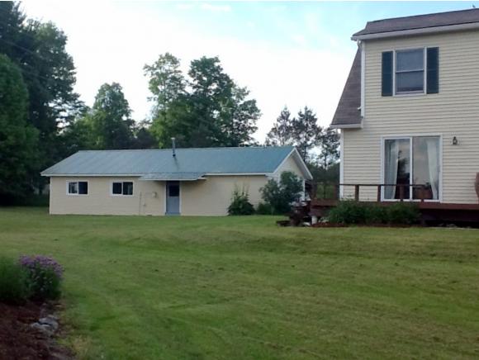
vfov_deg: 32.9
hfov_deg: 42.9
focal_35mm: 44
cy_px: 180
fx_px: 609
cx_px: 240
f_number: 2.4
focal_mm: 2.03
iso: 40
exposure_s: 1/453
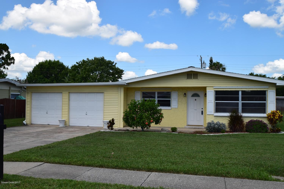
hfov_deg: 53.1
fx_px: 284
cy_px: 94
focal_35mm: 36
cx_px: 142
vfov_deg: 36.9
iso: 400
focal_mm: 24
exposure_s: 1/500
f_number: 11
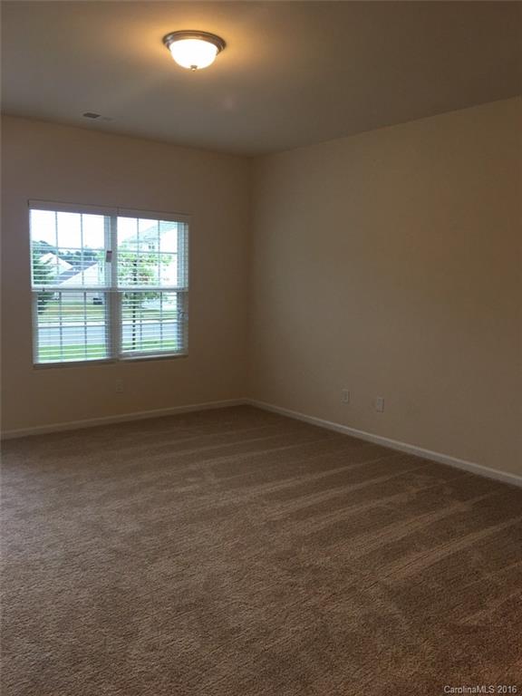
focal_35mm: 29
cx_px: 261
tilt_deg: -6.9
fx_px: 583
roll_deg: -1.2
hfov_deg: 48.2
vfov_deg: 61.7
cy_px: 348
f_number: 2.2
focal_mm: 4.15
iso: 40
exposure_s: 1/30
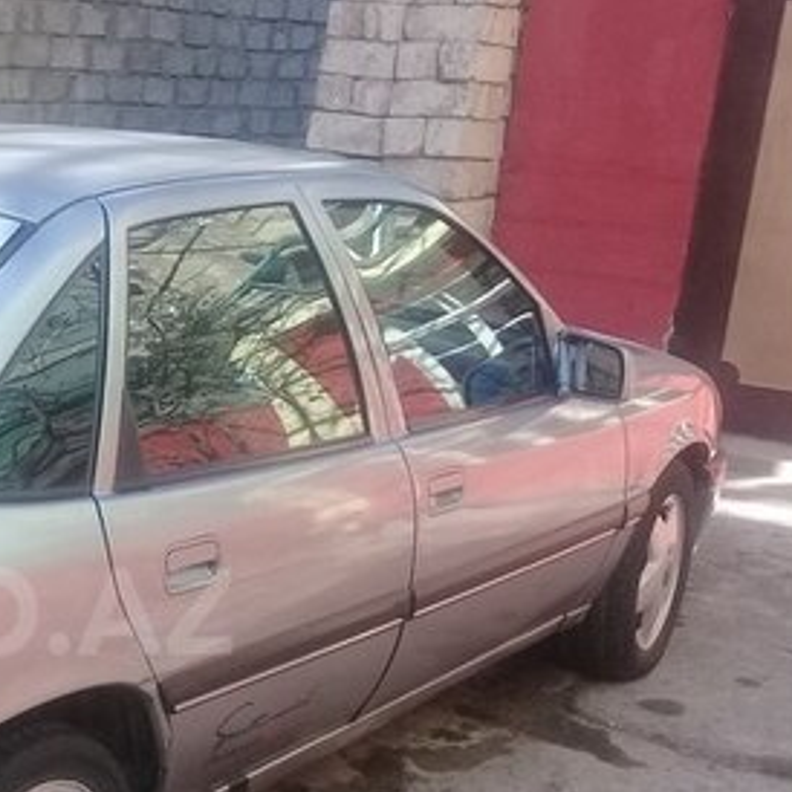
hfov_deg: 24.5
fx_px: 1708
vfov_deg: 25.7
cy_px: 611
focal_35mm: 66
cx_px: -64
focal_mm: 3.3
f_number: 2.2
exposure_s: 1/212
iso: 50
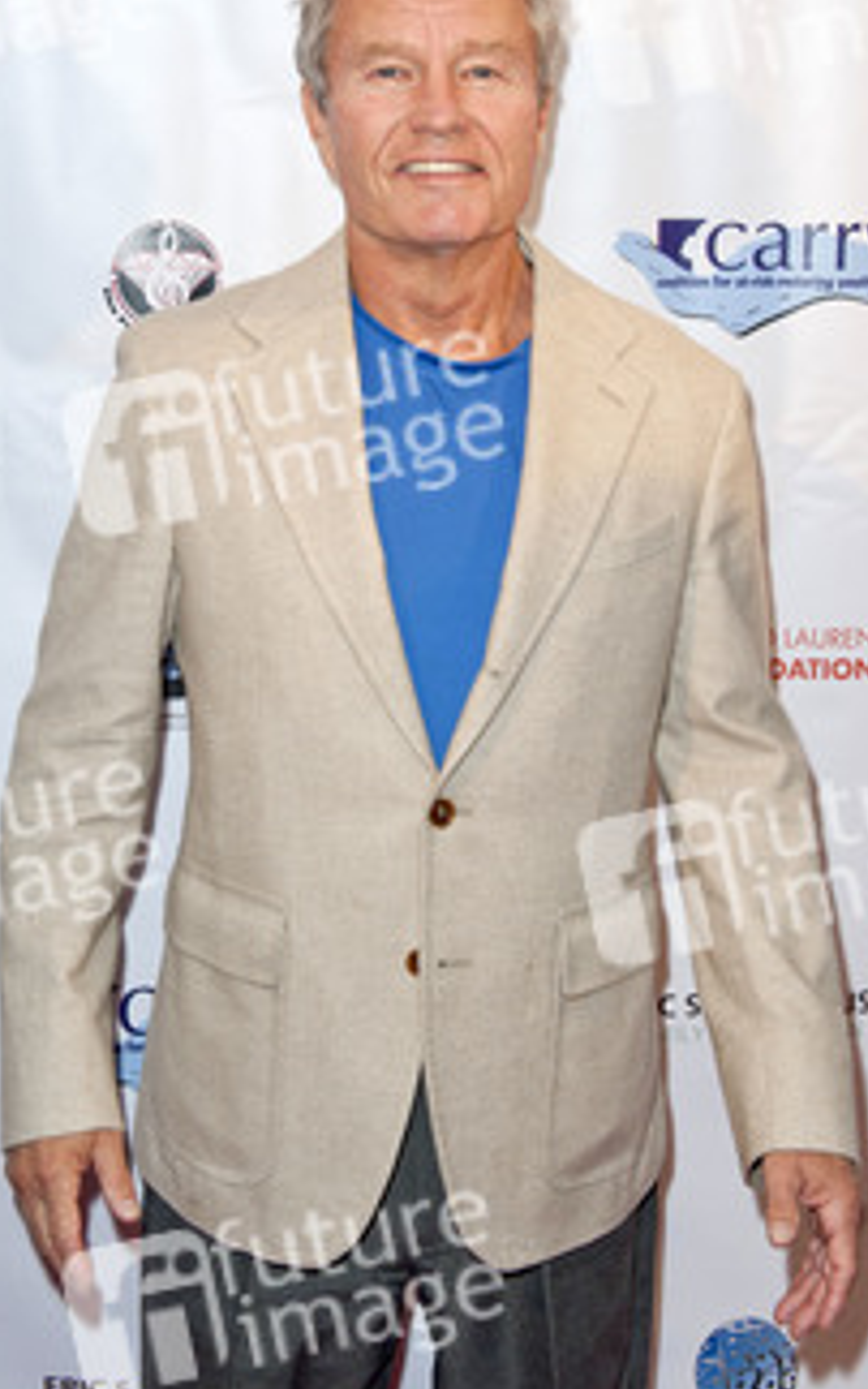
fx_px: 2005
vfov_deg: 38.2
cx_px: 410
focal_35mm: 53
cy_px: 649
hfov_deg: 24.4
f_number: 5.6
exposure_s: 1/320
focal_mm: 42
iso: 500
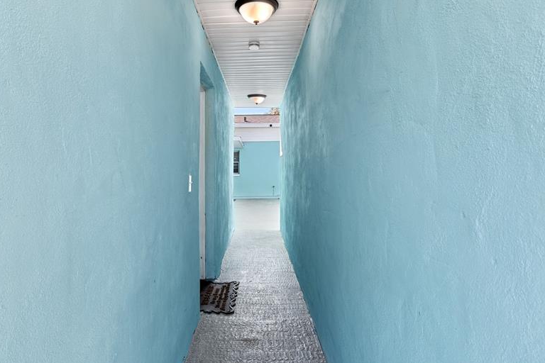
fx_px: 303
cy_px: 172
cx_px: 265
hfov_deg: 84.0
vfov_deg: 61.9
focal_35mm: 20
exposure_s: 1/6
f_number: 7.1
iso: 100
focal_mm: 10
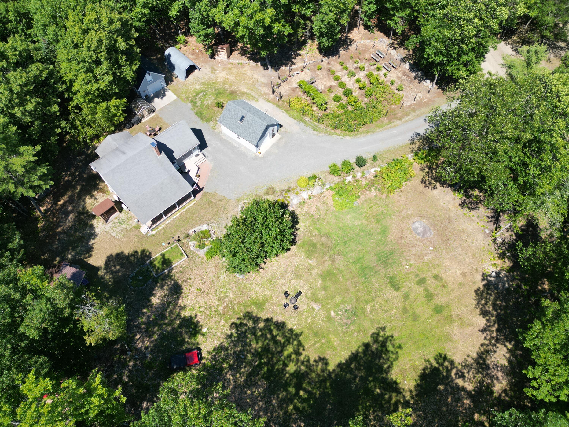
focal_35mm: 24
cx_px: 284
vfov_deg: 56.8
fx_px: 394
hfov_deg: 71.6
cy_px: 214
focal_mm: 6.72
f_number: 1.7
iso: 110
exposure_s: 1/1600
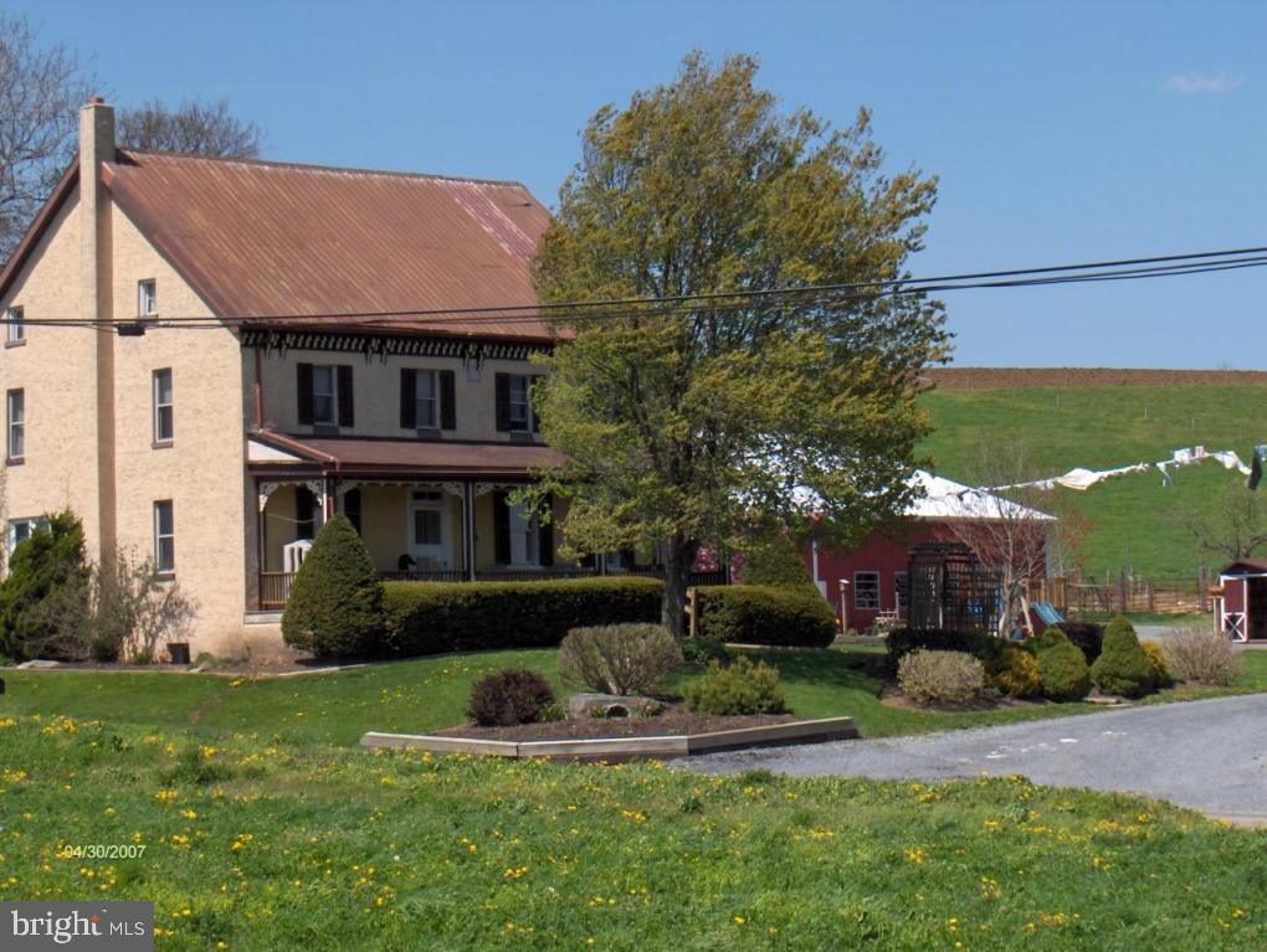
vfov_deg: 14.7
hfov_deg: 19.4
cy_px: 476
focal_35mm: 101
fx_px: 3700
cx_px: 634
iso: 100
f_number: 7.5
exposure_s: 1/265
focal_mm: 20.8
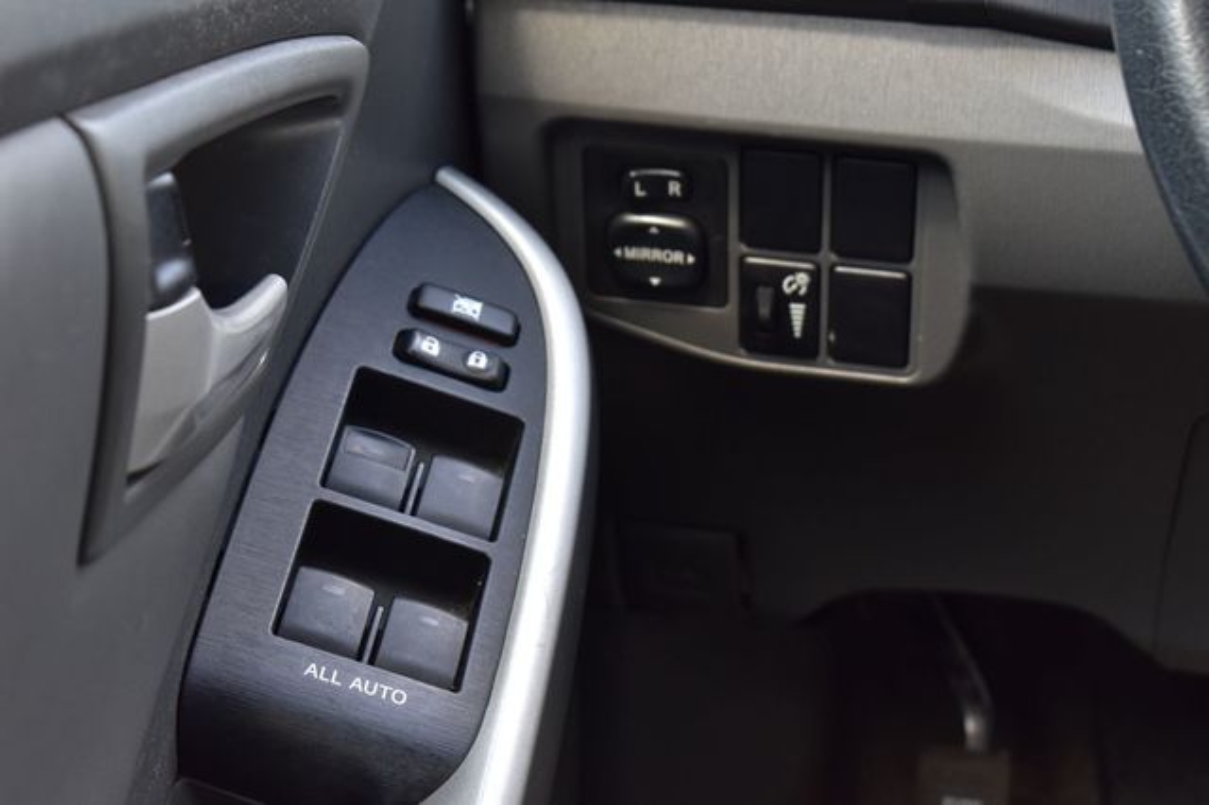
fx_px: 2769
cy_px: 402
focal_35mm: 82
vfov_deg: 16.5
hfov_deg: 24.6
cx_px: 604
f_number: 8
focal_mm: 55
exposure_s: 1/60
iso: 400
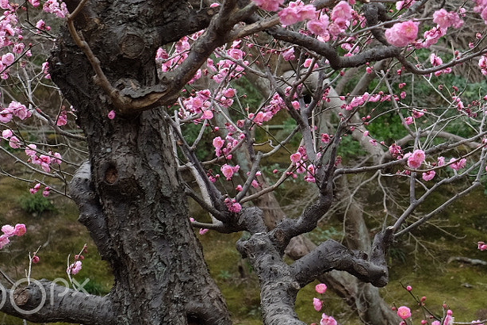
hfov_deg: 14.5
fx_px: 1868
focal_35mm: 138
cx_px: 527
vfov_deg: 9.9
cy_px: -23
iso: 200
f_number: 5.6
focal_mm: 35
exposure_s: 1/150
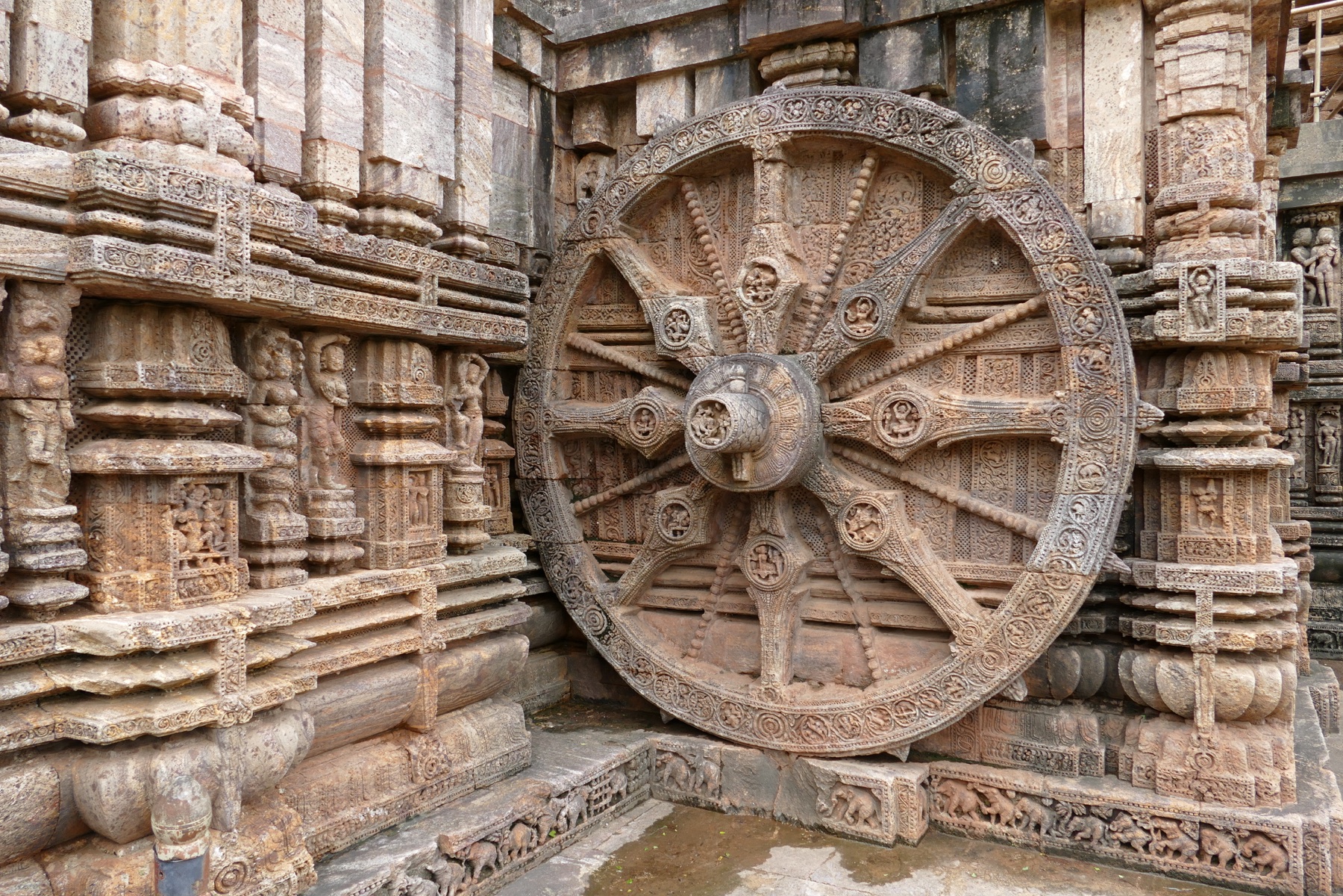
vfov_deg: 51.3
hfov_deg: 71.5
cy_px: 448
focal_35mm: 25
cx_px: 672
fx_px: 933
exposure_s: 1/250
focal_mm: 9.12
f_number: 2.8
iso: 125
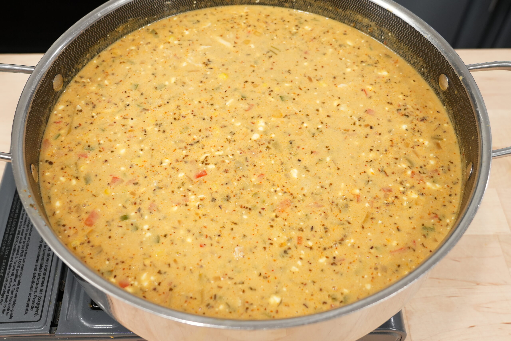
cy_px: 170
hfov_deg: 48.5
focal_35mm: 40
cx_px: 256
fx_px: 568
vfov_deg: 33.4
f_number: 4.5
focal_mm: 27
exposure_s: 1/160
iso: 1000
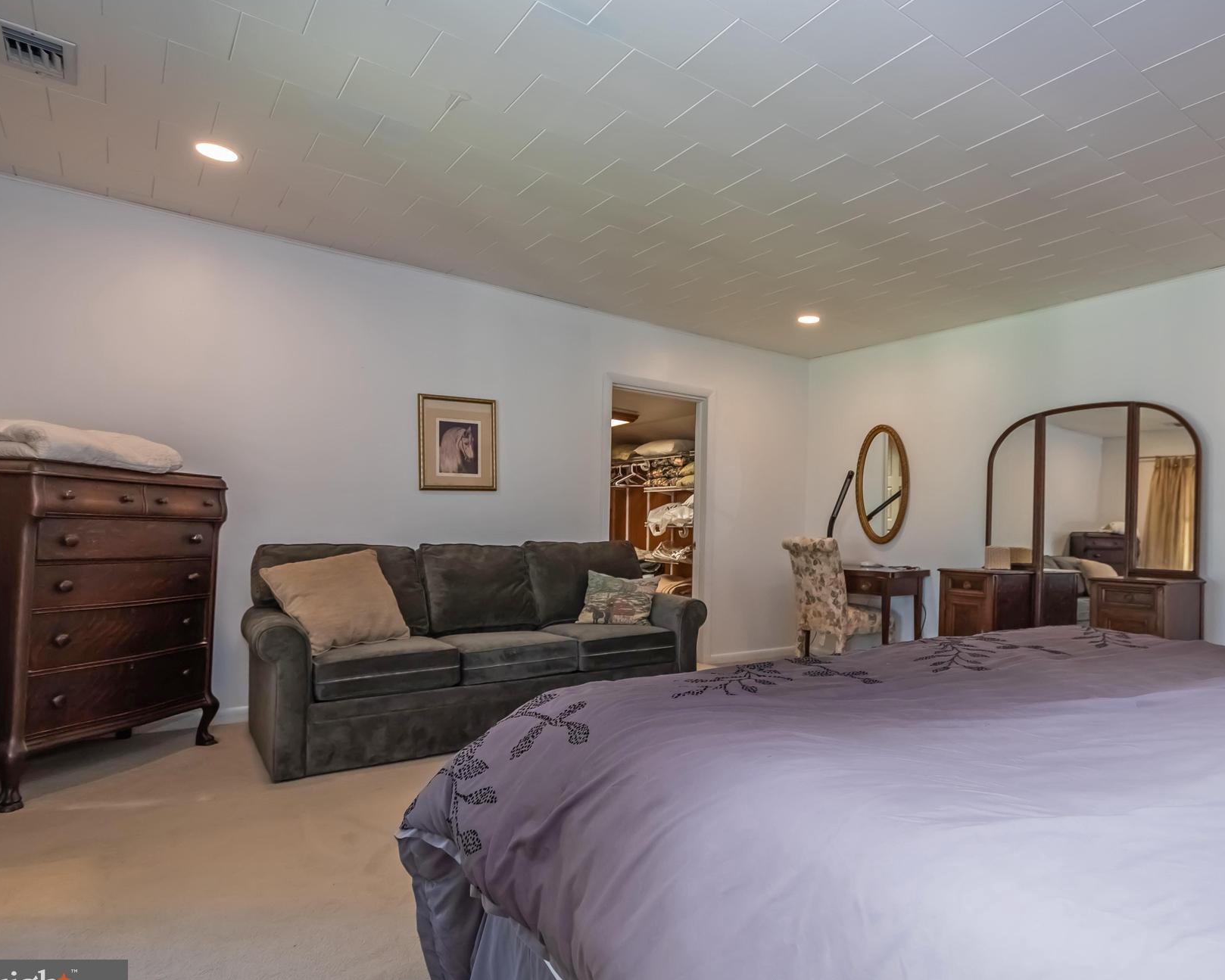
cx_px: 735
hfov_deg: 82.3
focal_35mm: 19
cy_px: 498
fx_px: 689
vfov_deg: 70.9
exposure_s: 1/60
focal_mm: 11
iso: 1000
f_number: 4
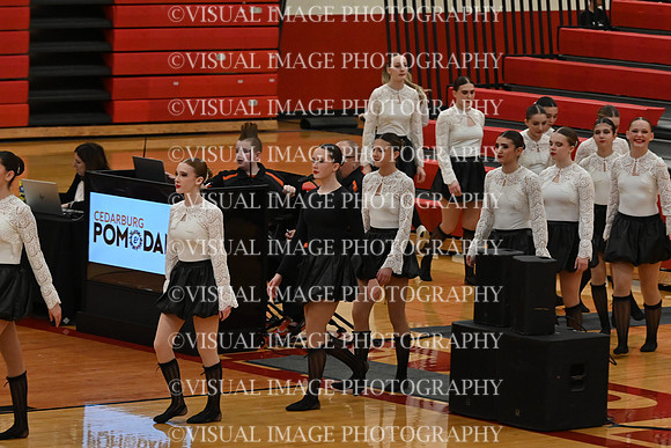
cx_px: 336
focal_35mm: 202
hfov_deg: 10.2
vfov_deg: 6.8
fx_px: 3766
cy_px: 224
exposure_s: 1/400
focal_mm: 135
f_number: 4
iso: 5000
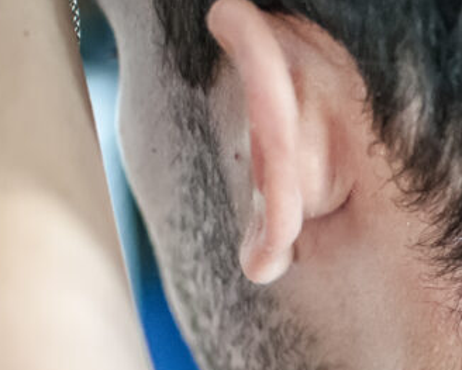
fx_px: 2100
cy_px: 295
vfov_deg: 10.1
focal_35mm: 153
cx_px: 587
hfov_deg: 12.2
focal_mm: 35
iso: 1250
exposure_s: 1/125
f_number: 1.8
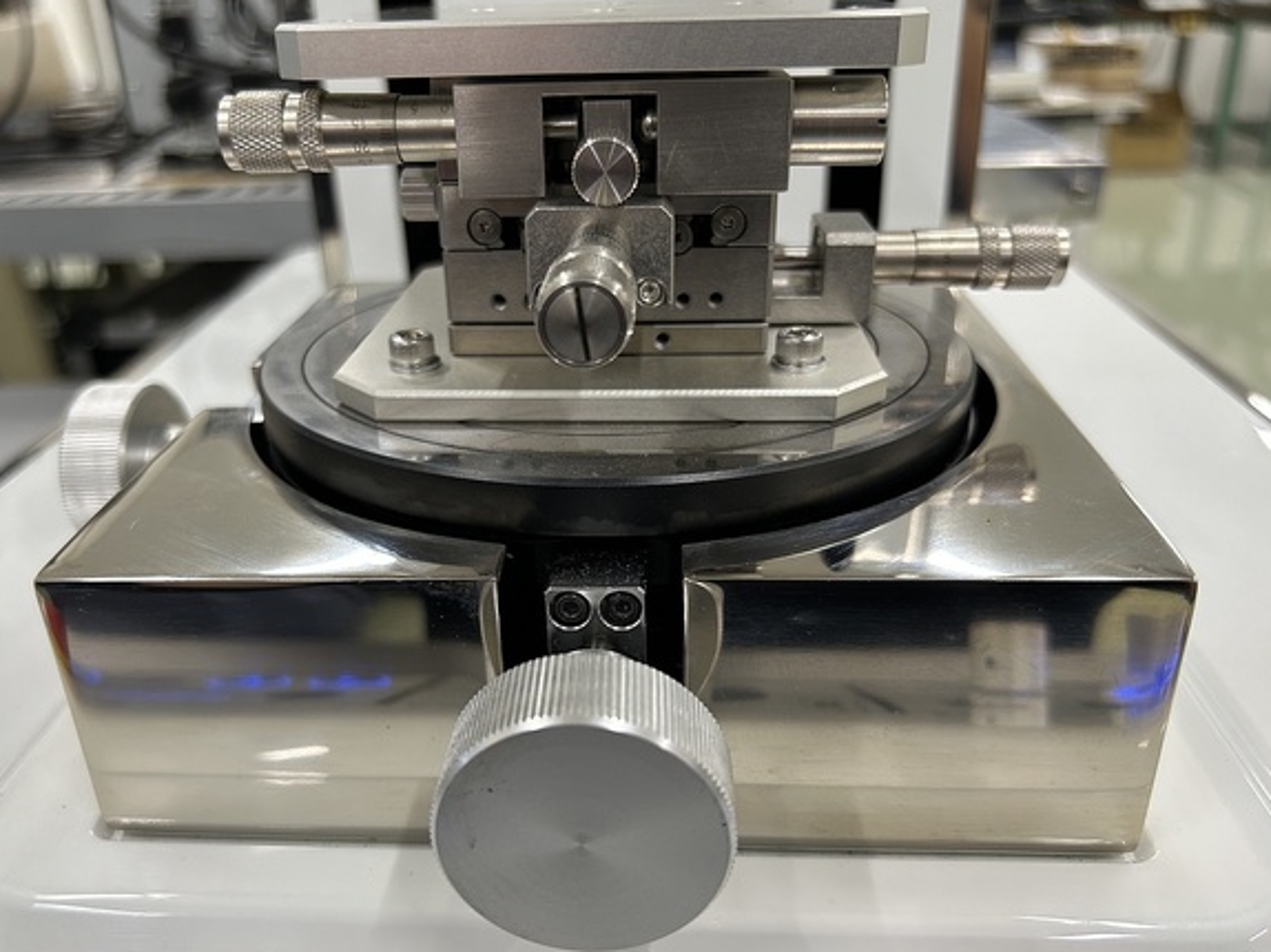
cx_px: 569
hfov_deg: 61.5
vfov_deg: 48.2
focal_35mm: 29
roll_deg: +3.1
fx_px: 1064
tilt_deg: -26.1
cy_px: 514
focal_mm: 5.7
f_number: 1.5
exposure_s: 1/100
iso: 64
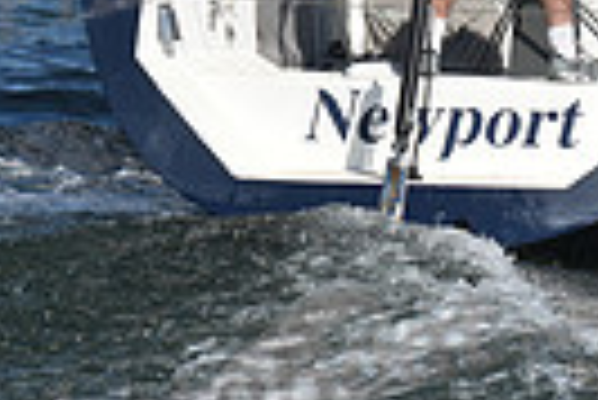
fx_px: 6519
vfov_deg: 3.5
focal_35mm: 392
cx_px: 854
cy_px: -371
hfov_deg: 5.2
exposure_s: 1/1250
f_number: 9
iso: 320
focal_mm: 90
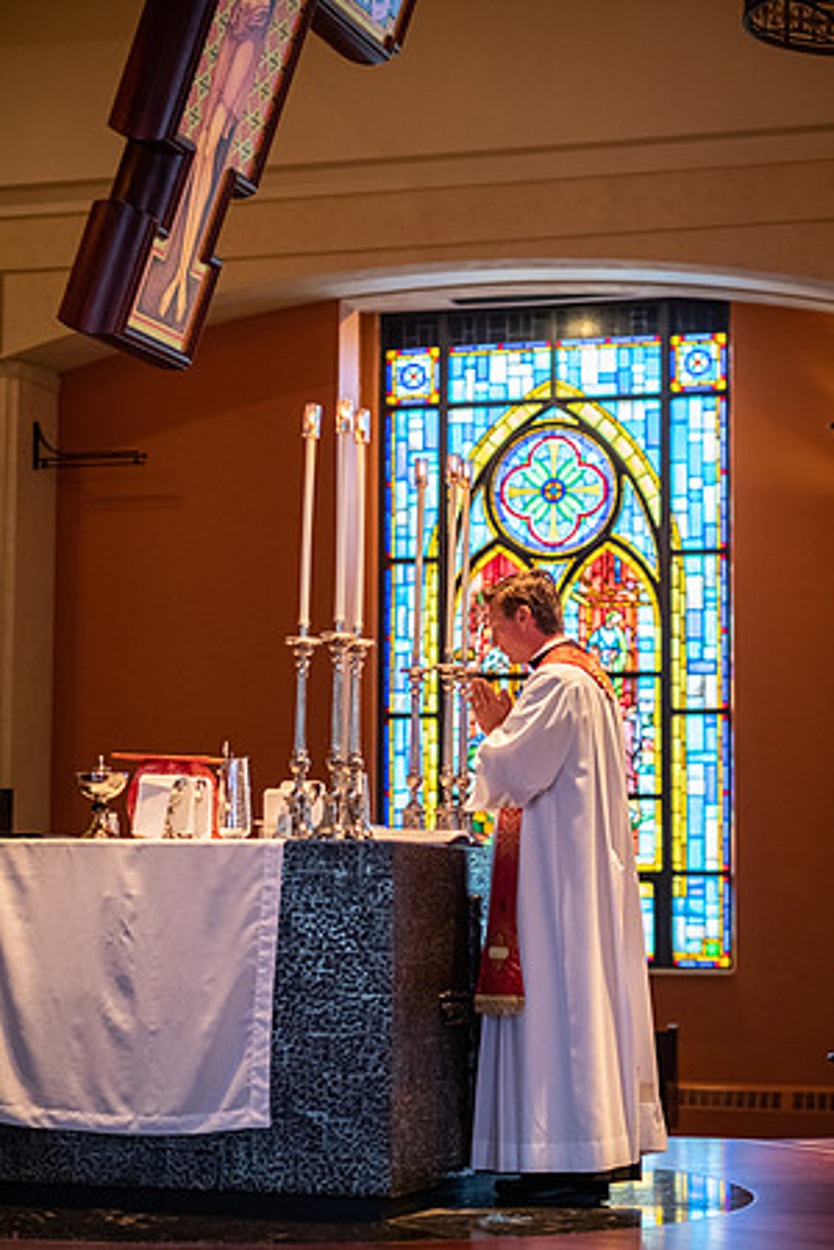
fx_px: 2919
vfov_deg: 24.2
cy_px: 625
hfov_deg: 16.3
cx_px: 417
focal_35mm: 84
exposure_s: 1/100
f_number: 2
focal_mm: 56
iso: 1600
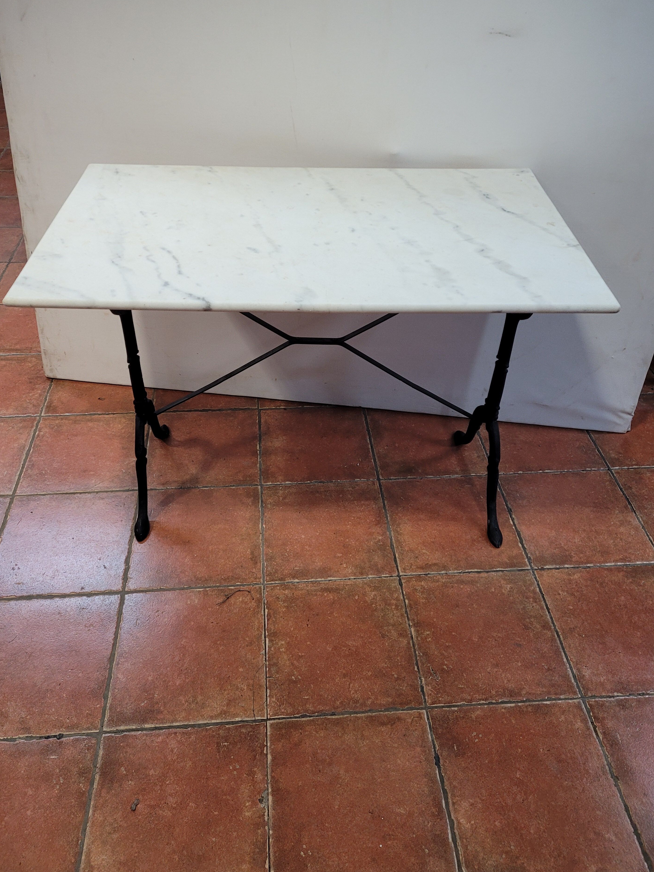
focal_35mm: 28
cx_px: 306
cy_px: 426
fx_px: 705
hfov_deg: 49.7
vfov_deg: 63.4
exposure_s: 1/50
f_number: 1.8
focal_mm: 5.4
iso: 200
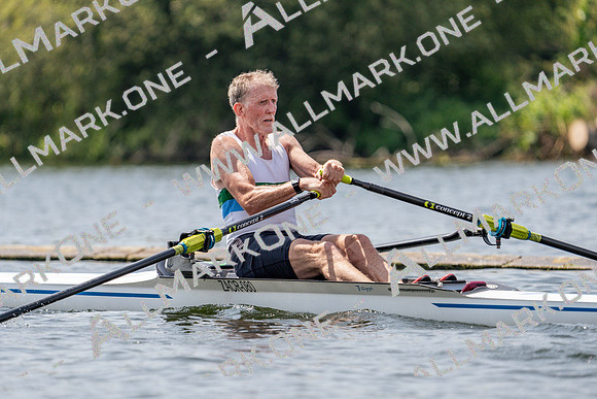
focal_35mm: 433
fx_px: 7182
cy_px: 200
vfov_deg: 3.2
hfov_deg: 4.8
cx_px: 298
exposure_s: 1/1600
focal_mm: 433
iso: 250
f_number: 6.3
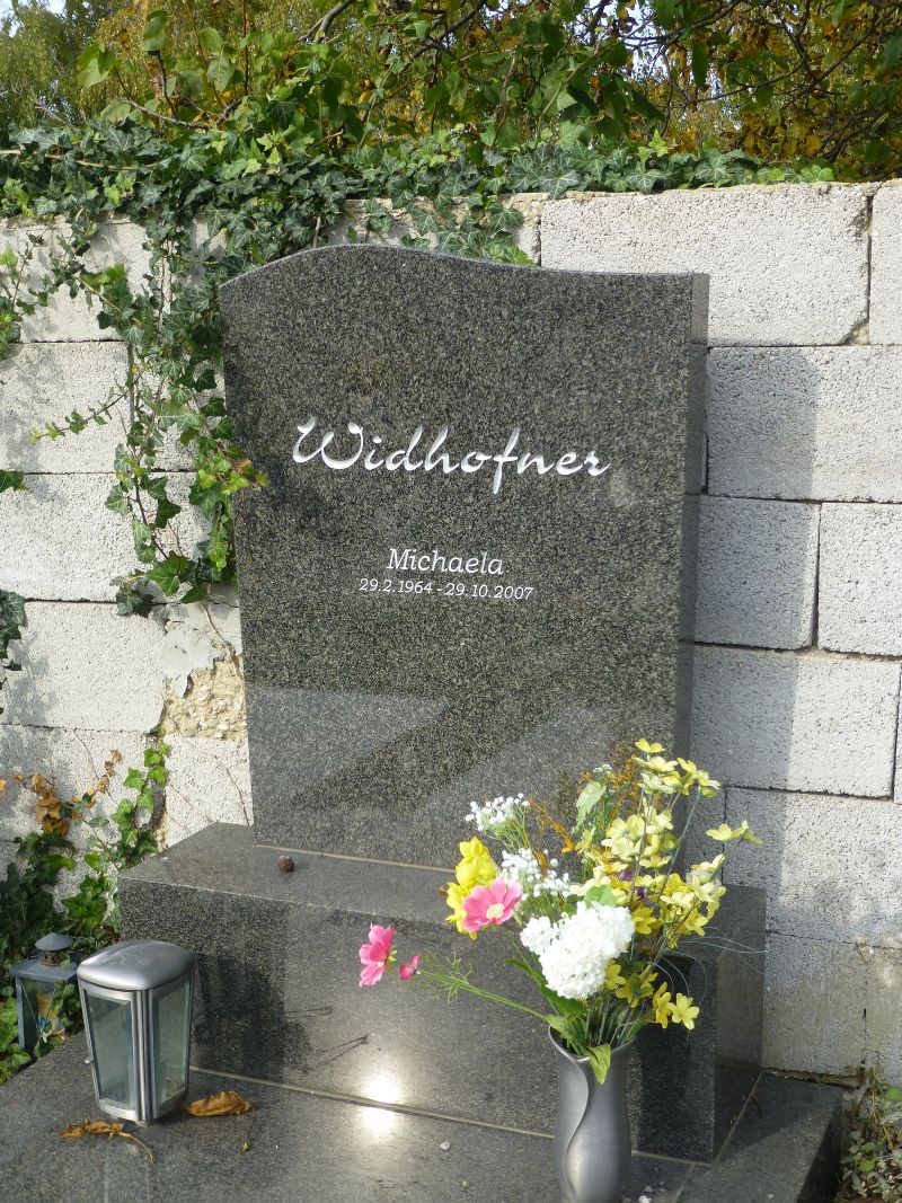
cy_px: 602
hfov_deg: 30.9
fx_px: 1633
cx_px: 451
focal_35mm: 47
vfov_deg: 40.4
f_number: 4.2
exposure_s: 1/250
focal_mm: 8.5
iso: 100
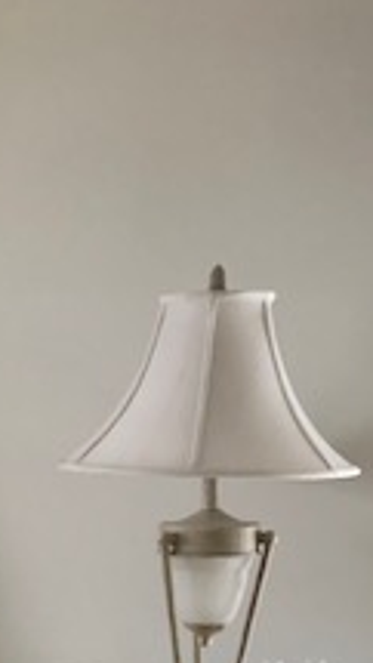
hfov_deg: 12.0
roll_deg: +1.0
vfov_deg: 22.3
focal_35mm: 91
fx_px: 1599
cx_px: -342
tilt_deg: -10.4
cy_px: 706
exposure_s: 1/15
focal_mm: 4
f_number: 1.8
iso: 50
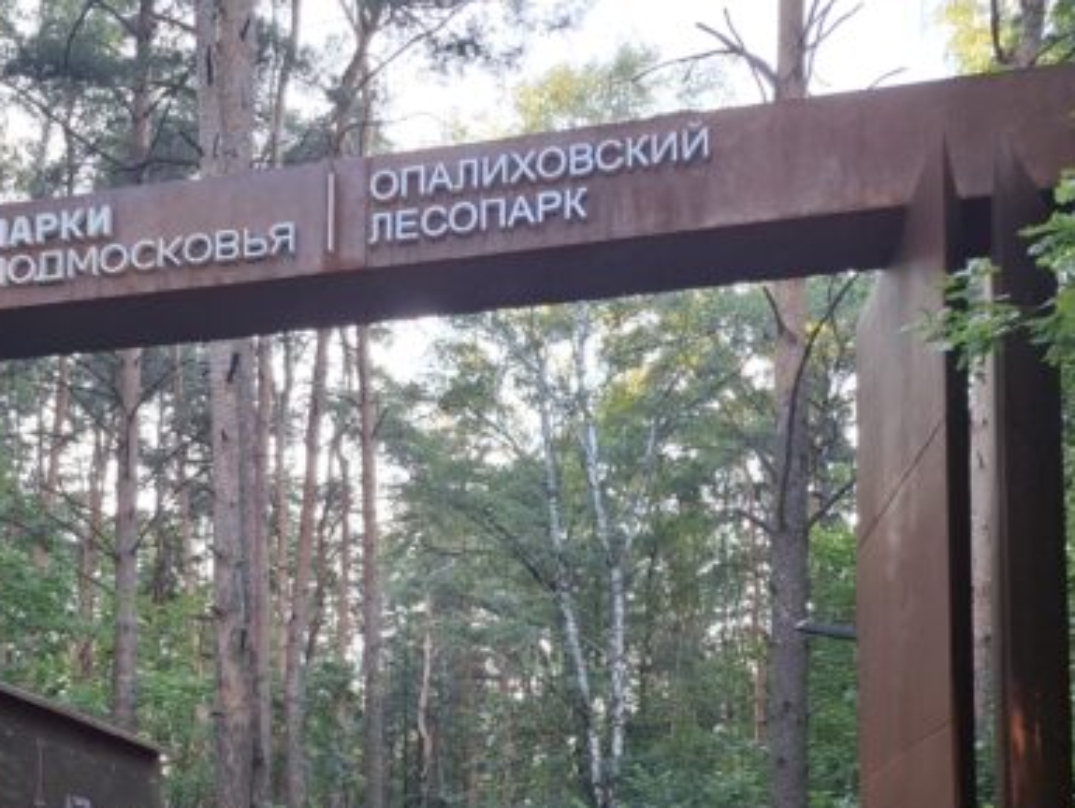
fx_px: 1492
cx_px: 227
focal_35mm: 48
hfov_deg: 38.3
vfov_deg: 28.9
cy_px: 749
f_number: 1.8
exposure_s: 1/100
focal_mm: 5.54
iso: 100
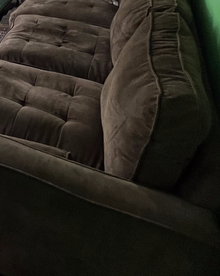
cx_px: -48
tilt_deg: -19.1
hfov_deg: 31.0
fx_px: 326
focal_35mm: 40
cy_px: -28
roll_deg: +2.0
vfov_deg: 38.1
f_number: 1.8
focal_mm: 1.57
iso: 250
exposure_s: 1/99
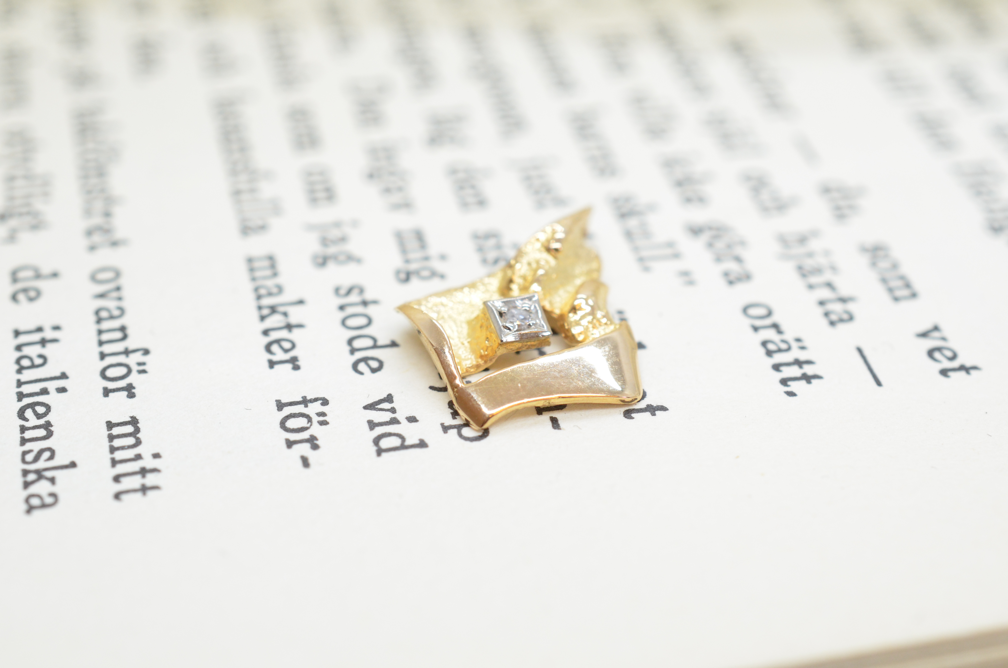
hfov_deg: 33.5
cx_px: 504
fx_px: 1677
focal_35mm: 60
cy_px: 334
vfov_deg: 22.5
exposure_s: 1/125
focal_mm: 40
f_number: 9
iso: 1000
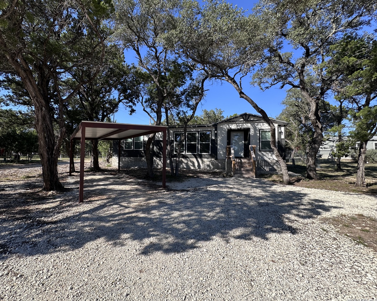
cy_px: 148
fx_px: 167
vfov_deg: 84.0
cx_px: 170
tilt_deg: +2.9
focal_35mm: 15
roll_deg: -0.5
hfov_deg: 96.5
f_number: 2.2
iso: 40
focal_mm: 2.22
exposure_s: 1/694
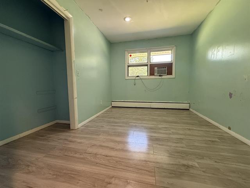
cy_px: 94
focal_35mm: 14
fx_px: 101
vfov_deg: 85.7
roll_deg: +0.1
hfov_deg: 102.1
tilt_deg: -4.7
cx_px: 125
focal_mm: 2.22
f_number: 2.2
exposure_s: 1/120
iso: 500
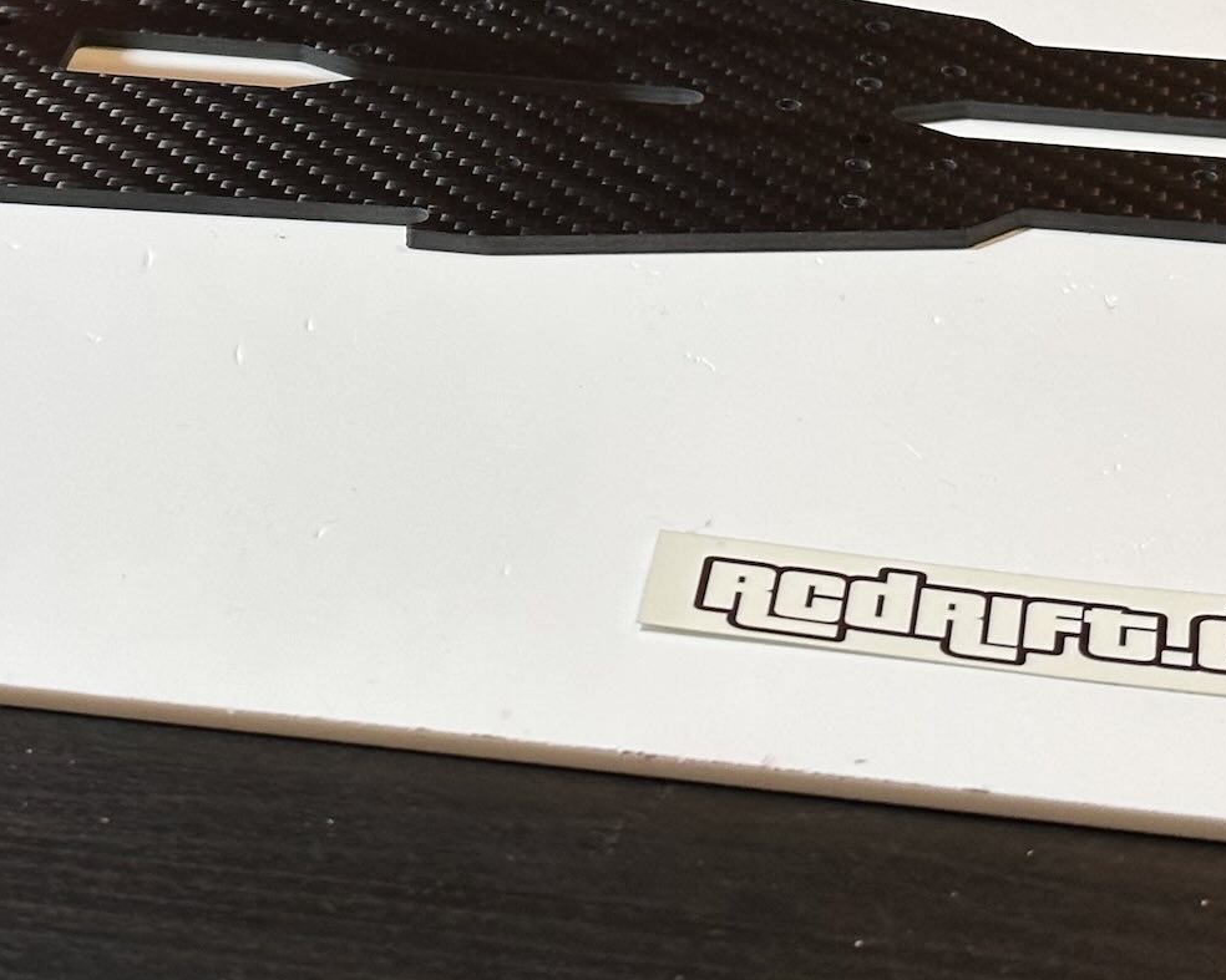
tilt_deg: -25.7
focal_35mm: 119
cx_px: 279
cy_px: 128
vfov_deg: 12.9
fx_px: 4317
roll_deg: -0.6
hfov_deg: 16.1
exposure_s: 1/100
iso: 80
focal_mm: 6.86
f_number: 1.78
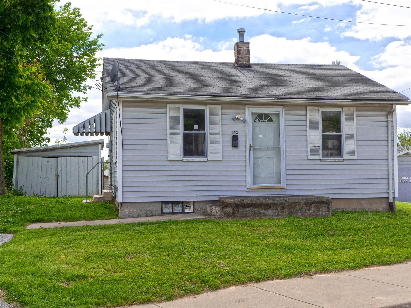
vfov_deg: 31.5
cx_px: 206
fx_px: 546
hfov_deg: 41.2
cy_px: 154
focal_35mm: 46
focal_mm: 23
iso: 200
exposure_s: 1/640
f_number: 5.6
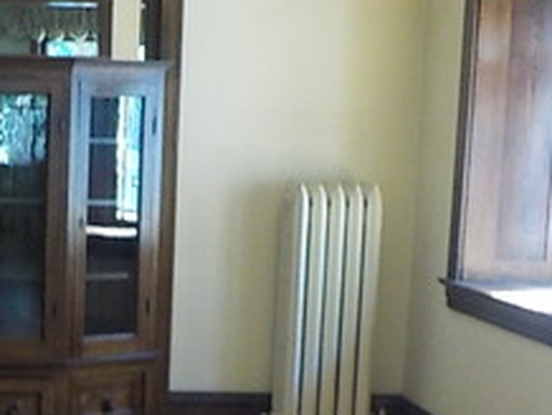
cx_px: -20
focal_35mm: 88
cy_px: 329
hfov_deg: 21.3
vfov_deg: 16.7
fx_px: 1405
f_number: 3.3
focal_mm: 4.1
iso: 400
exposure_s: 1/13
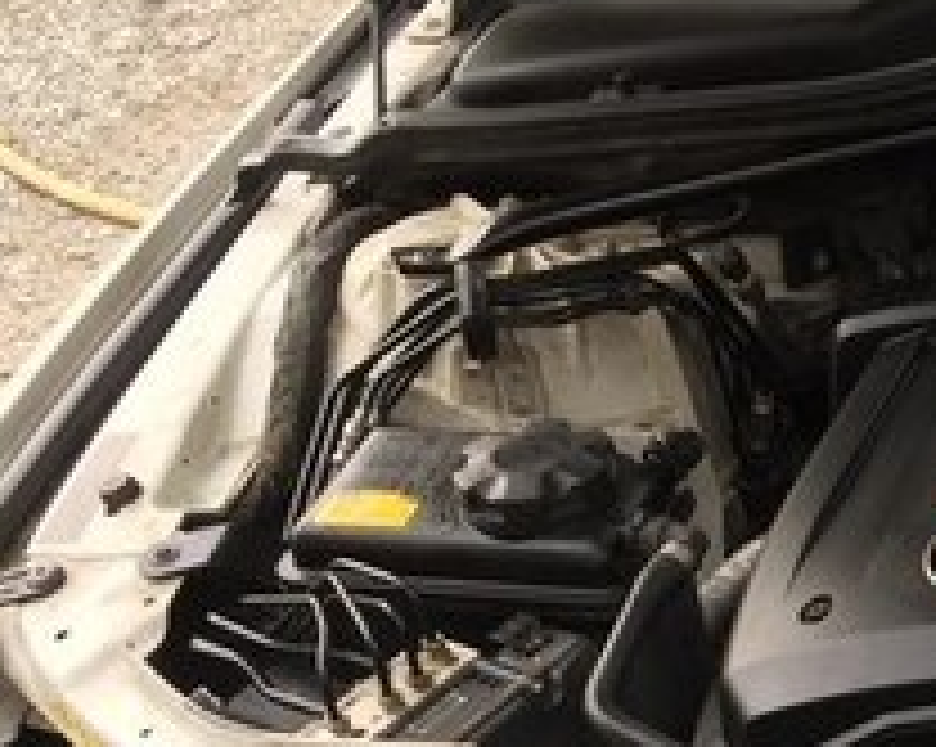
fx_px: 2491
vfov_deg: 16.9
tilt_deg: -33.6
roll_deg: +4.9
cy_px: 641
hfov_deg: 18.7
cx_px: 1408
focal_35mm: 90
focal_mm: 4.15
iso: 40
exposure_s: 1/50
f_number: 2.2
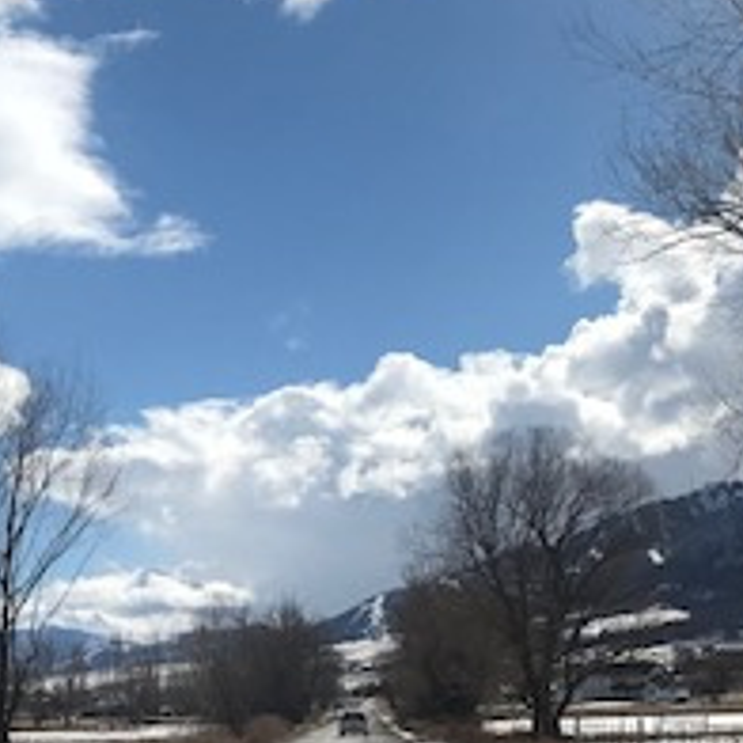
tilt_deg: -4.0
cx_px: 254
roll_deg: +0.0
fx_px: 1967
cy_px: 792
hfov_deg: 21.3
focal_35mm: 81
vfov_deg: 20.5
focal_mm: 3.99
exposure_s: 1/8772
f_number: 1.8
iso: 25
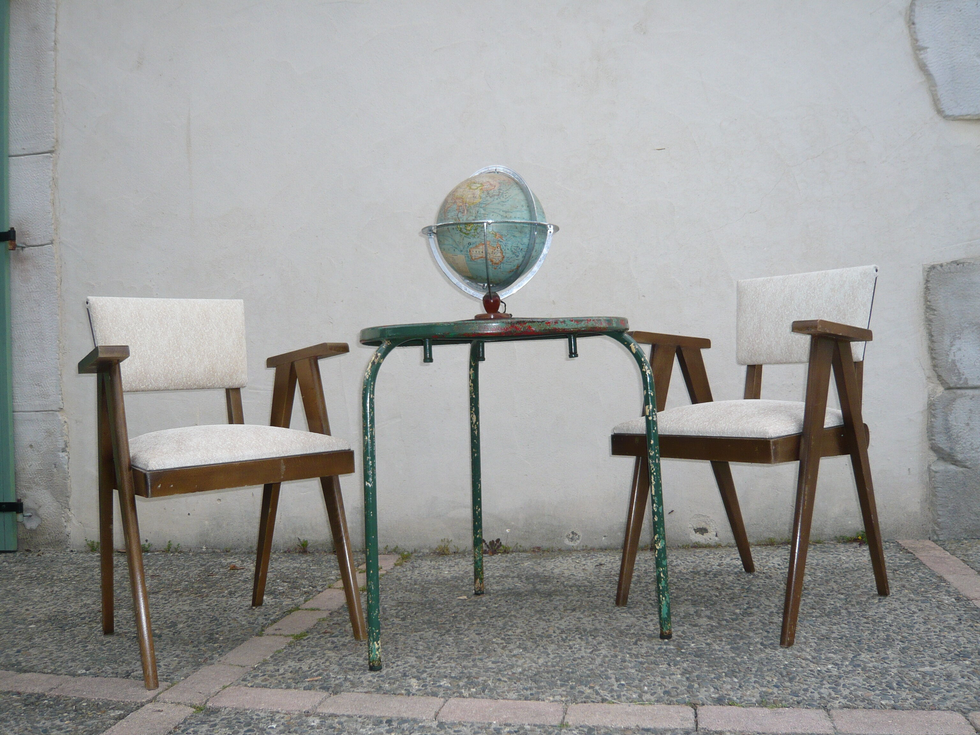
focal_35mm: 32
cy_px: 368
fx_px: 906
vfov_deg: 44.2
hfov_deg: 56.8
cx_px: 490
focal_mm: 5.2
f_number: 3
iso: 100
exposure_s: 1/320
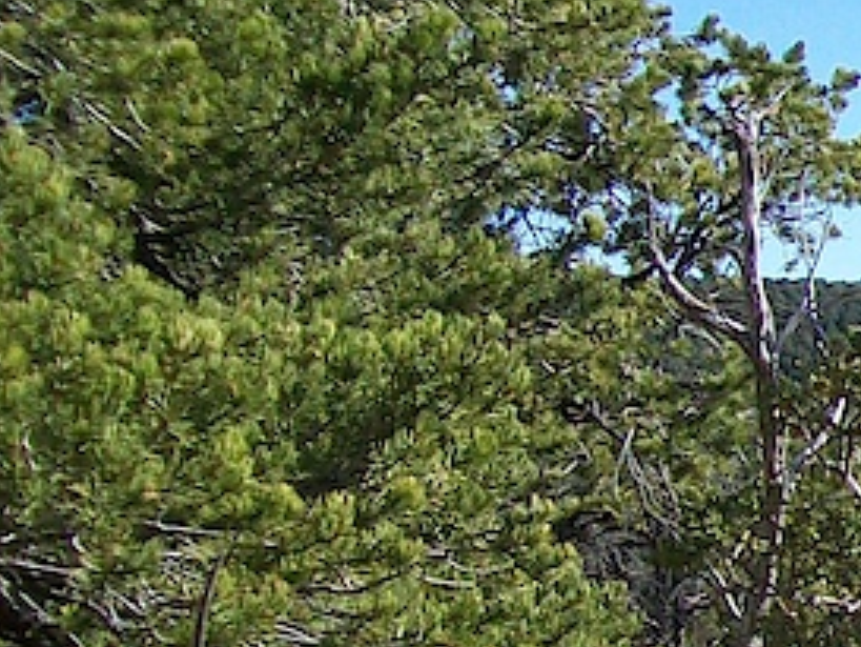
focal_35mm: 135
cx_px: 1511
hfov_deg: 13.3
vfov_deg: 10.9
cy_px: 701
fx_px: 3359
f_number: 2.7
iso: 64
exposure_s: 1/800
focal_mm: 6
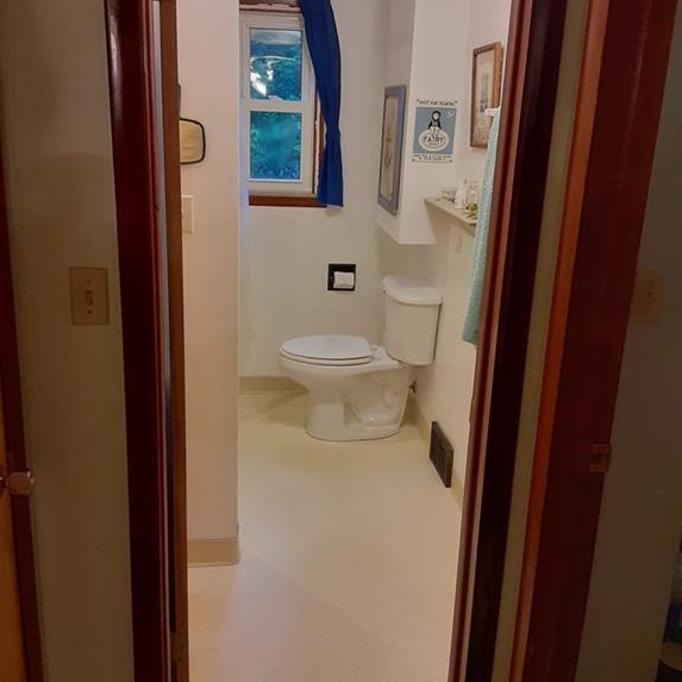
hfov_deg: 51.1
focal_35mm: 32
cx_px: 342
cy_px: 306
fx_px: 713
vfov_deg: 51.0
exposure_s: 1/30
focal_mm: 2.91
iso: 250
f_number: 1.9
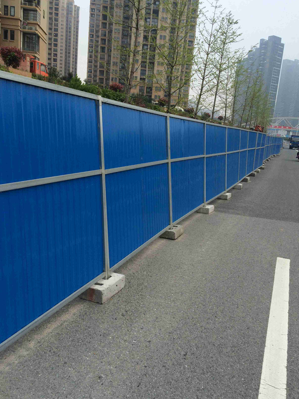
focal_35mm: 30
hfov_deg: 46.8
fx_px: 346
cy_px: 195
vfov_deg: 60.0
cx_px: 149
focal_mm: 4.15
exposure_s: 1/261
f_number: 2.2
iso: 32
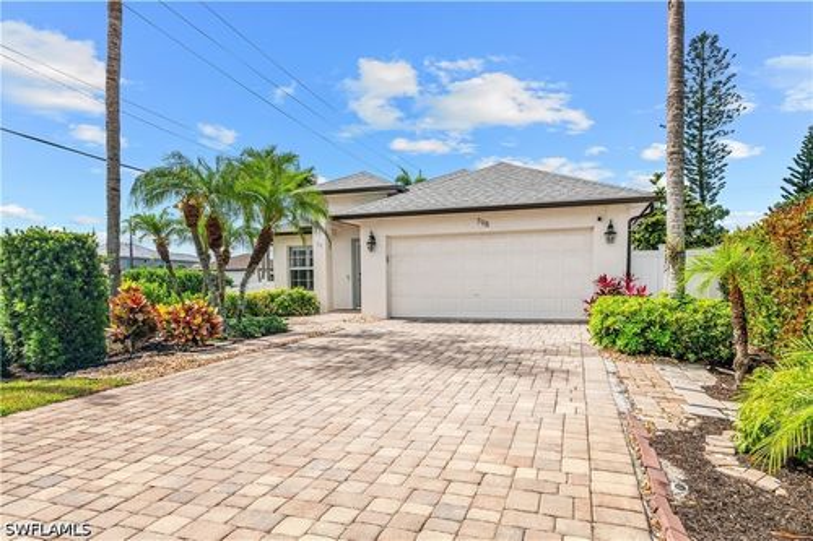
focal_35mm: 22
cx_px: 406
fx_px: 497
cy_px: 270
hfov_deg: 78.6
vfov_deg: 57.2
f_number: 10
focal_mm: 22
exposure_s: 1/1000
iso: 320
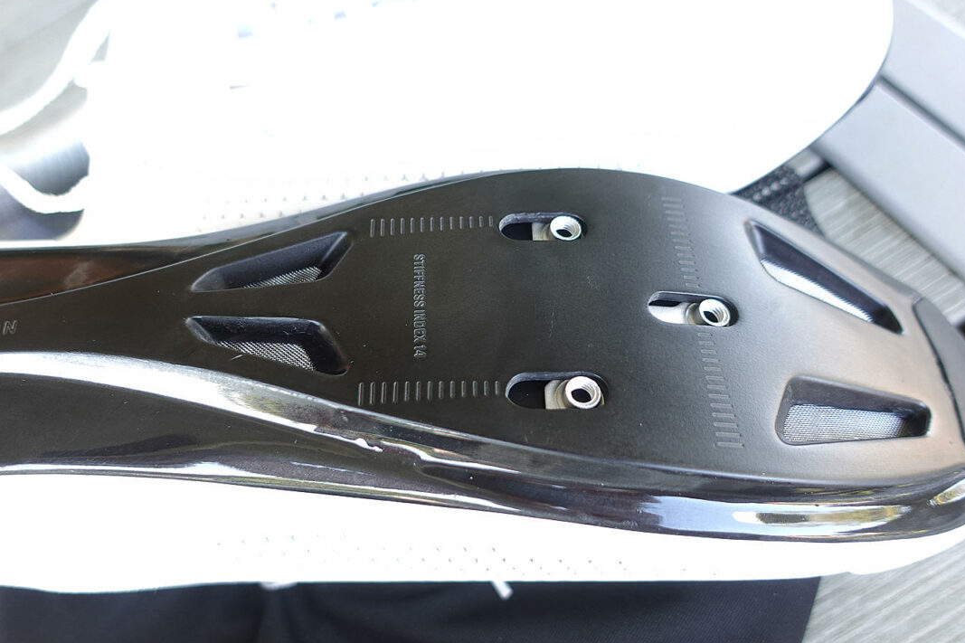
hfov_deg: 67.4
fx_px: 724
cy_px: 340
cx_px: 470
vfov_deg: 47.9
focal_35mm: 27
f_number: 2.2
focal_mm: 9.4
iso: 80
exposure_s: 1/30
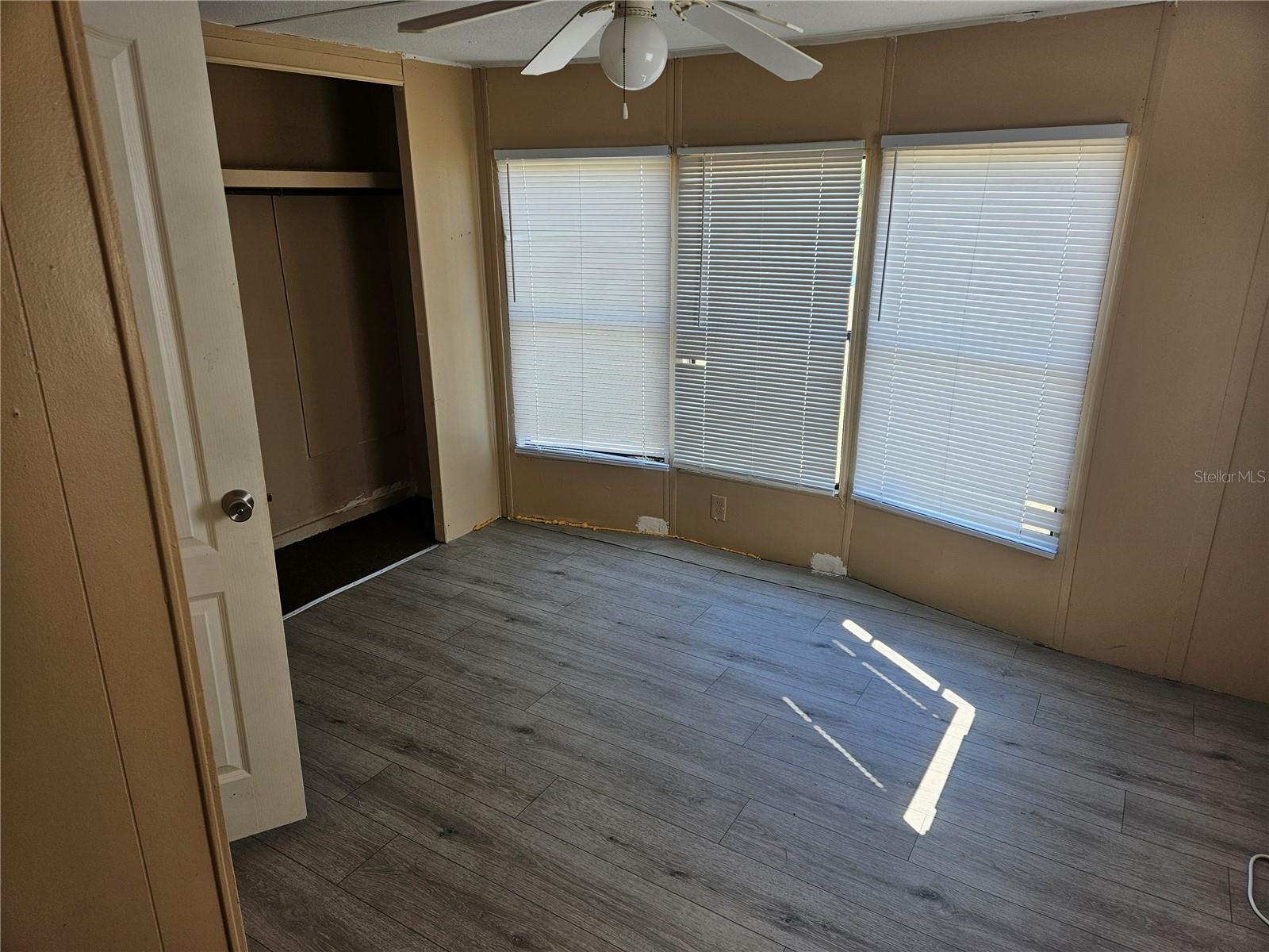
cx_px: 634
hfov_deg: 73.9
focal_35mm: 23
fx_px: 843
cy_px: 476
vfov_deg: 58.9
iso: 40
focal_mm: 5.4
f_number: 1.8
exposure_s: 1/120
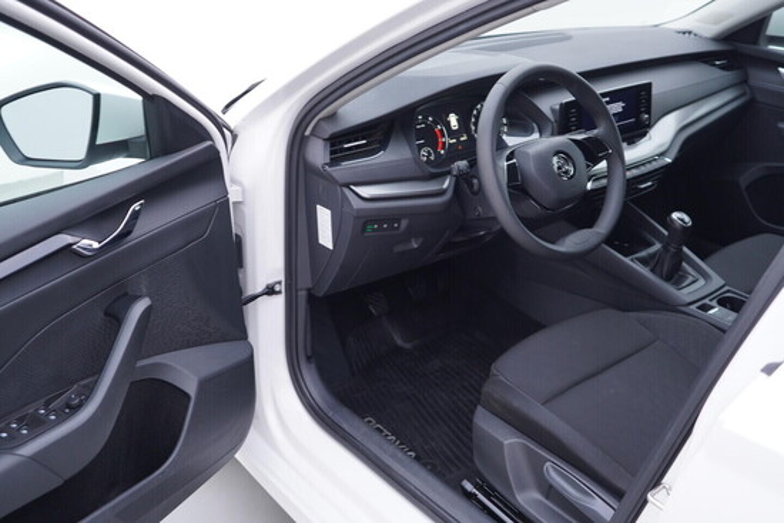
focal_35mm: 36
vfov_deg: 36.9
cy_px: 262
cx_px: 392
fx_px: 784
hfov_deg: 53.1
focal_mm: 24
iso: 125
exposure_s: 1/40
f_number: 2.8
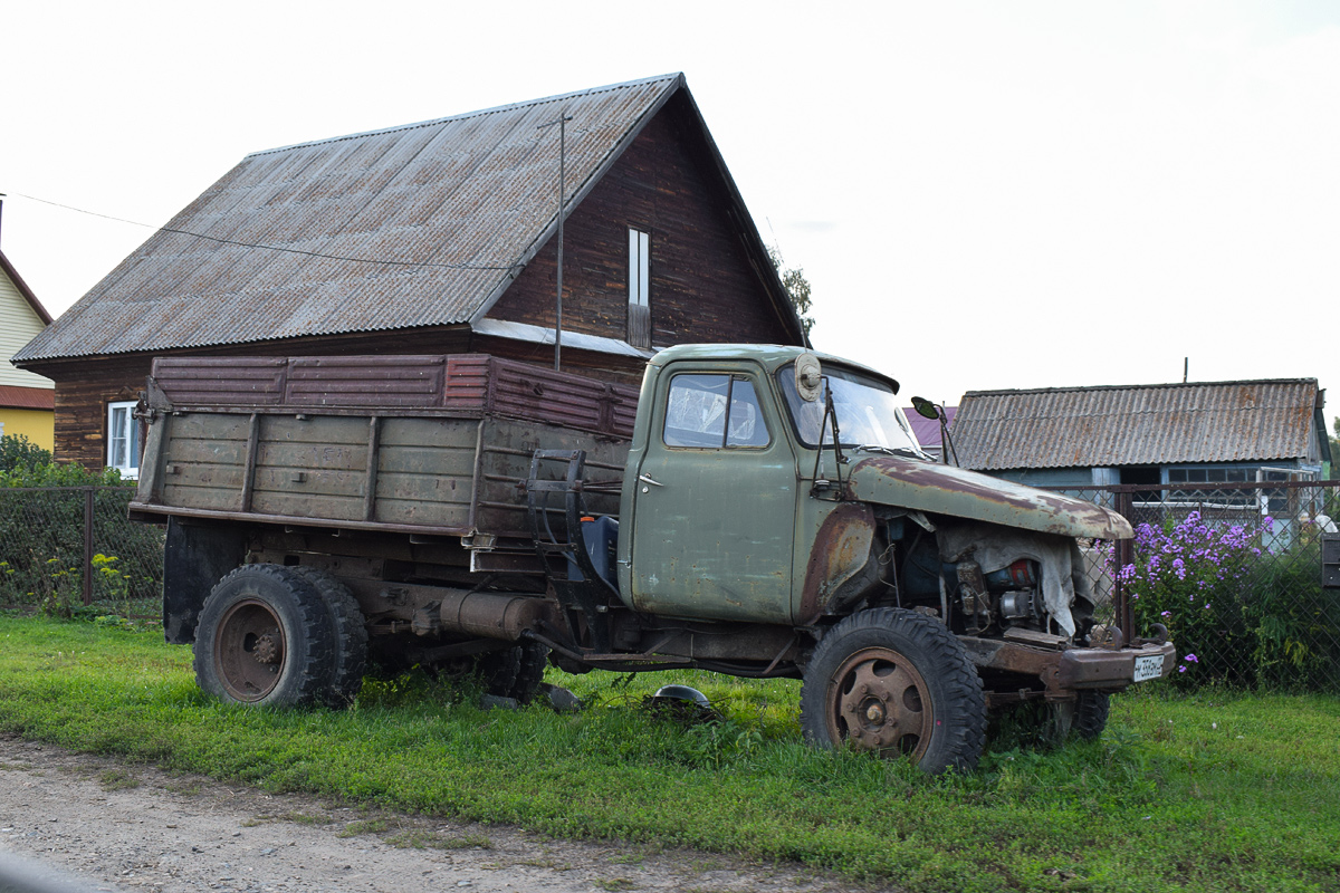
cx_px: 670
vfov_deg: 38.4
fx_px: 1284
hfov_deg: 55.1
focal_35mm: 34
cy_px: 446
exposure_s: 1/200
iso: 400
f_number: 7.1
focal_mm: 23
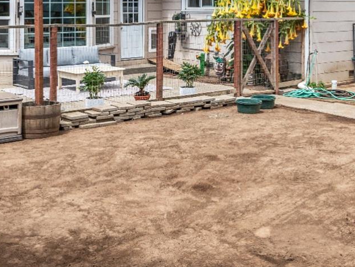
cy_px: -6
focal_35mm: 55
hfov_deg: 34.9
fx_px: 564
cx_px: 164
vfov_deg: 25.2
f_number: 8
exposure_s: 1/640
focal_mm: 24
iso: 400
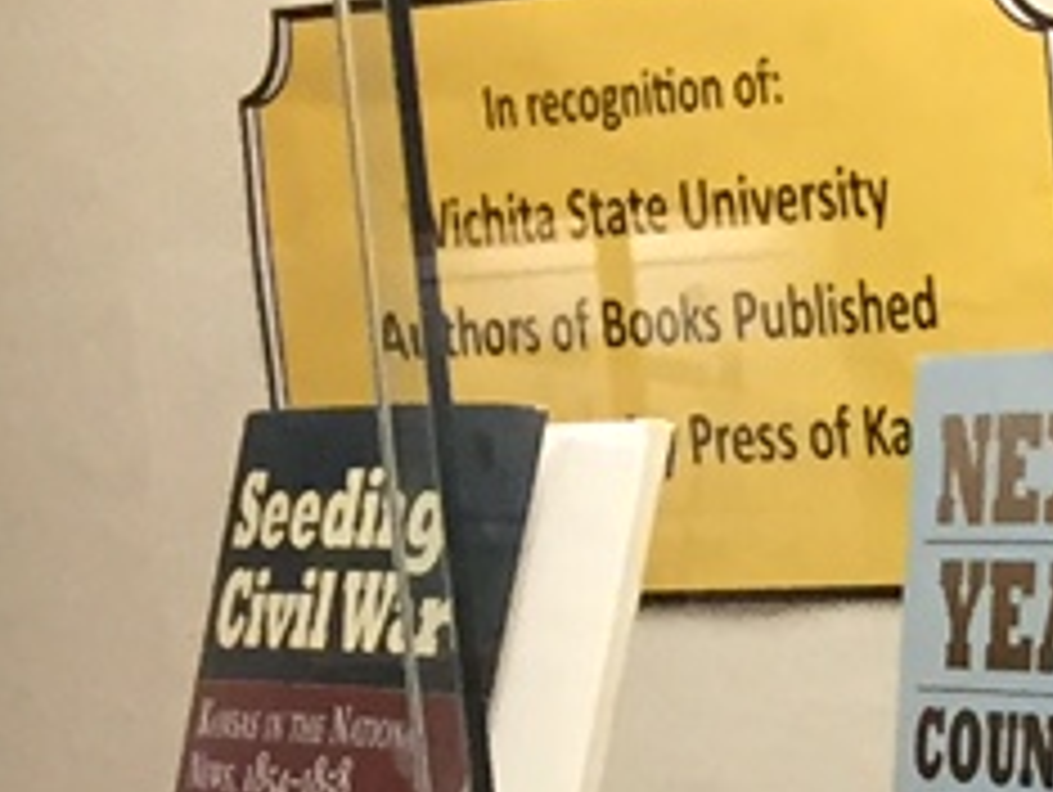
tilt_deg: -11.7
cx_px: 2912
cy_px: 1863
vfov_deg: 7.0
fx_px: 6151
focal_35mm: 202
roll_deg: +0.2
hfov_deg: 8.5
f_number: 2.2
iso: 50
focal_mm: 4.15
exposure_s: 1/30
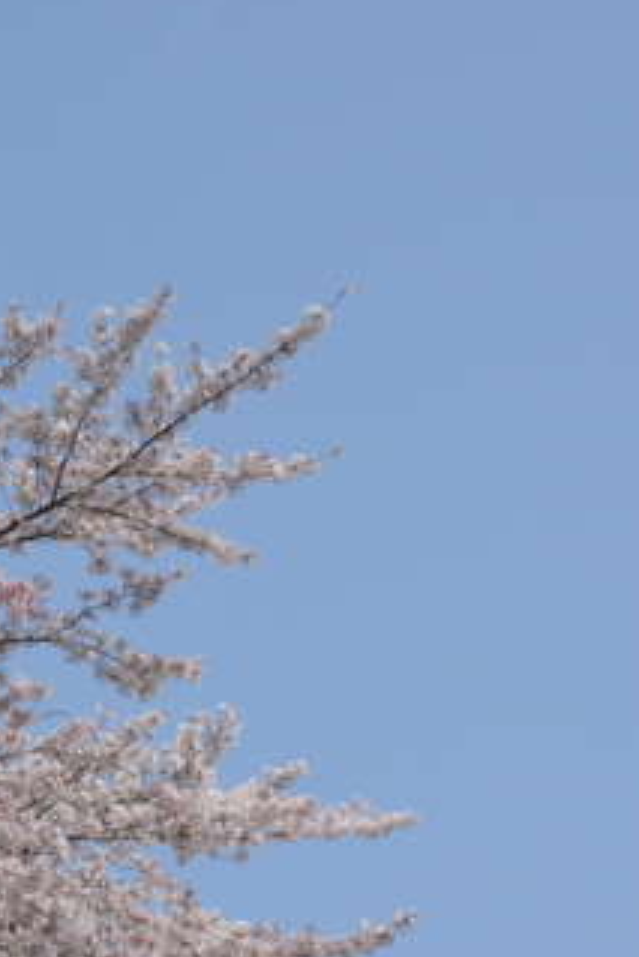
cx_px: 369
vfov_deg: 16.5
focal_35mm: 124
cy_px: 330
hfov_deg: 11.1
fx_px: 3298
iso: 100
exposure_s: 1/250
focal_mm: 44
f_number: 8
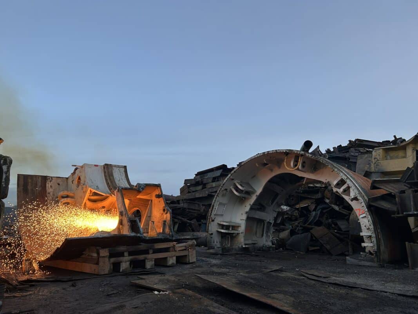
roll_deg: -1.5
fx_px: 314
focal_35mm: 26
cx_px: 209
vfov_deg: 53.1
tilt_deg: +14.4
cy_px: 157
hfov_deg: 67.3
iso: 40
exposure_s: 1/120
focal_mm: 5.7
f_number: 1.5
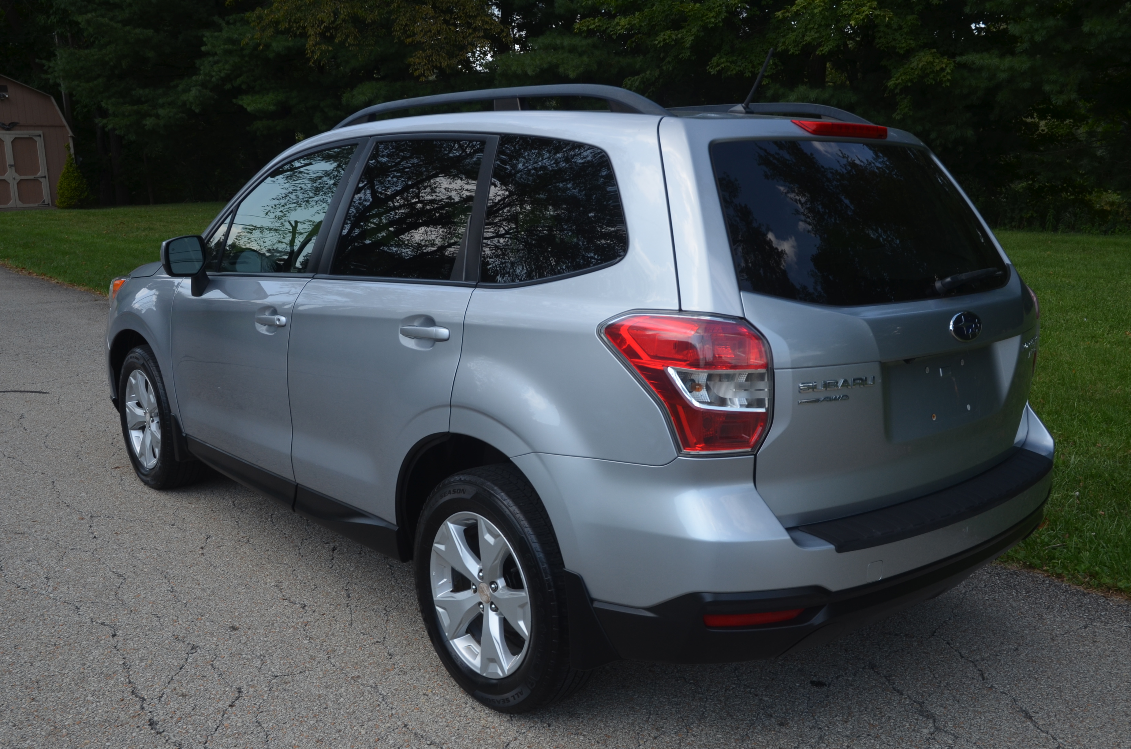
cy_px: 374
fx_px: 1035
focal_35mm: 33
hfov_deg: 57.3
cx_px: 566
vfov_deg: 39.8
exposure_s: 1/200
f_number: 7.1
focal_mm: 22
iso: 200
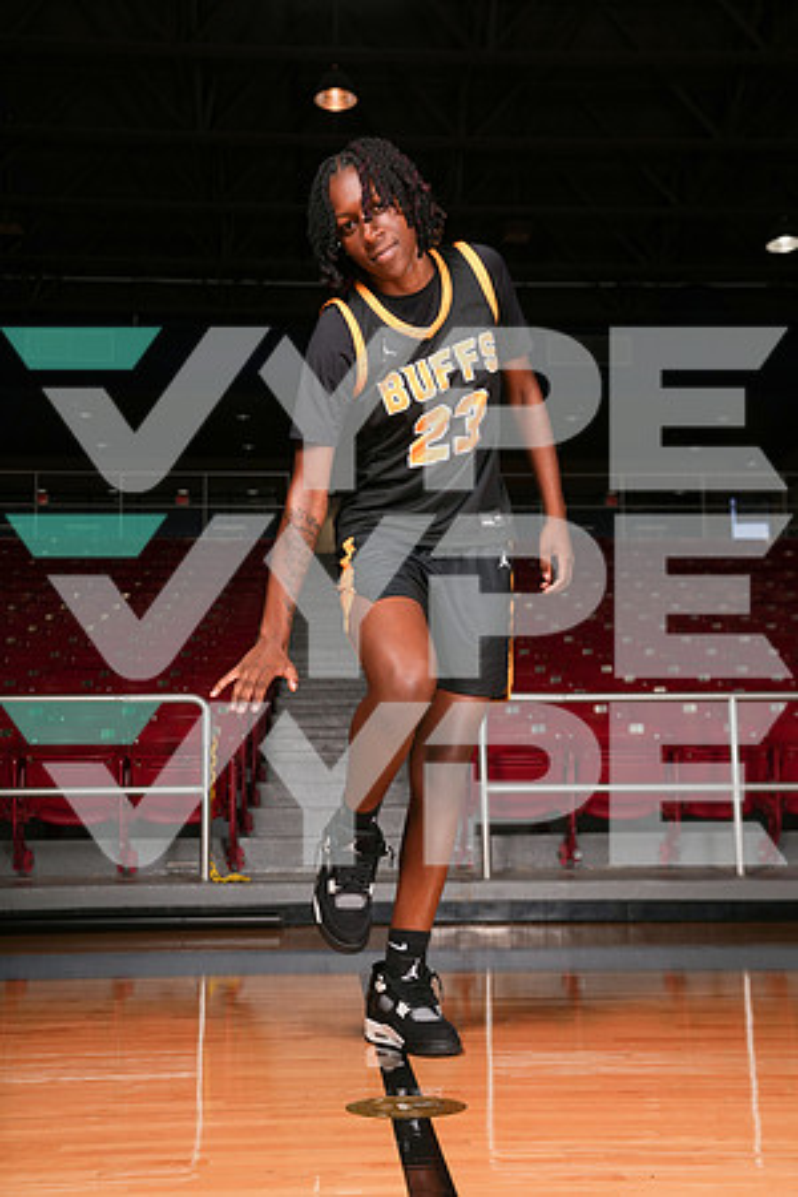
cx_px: 399
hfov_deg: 31.2
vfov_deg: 45.4
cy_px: 598
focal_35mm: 43
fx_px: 1430
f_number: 6.3
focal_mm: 43
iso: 250
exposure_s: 1/200
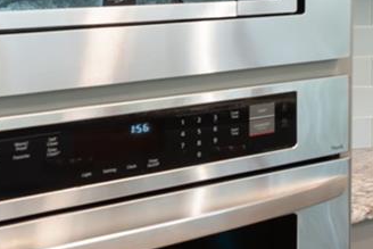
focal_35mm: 100
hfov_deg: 13.2
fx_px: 1037
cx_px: 965
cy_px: -55
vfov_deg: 13.3
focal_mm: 16
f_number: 8
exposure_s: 1/1.25
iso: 400
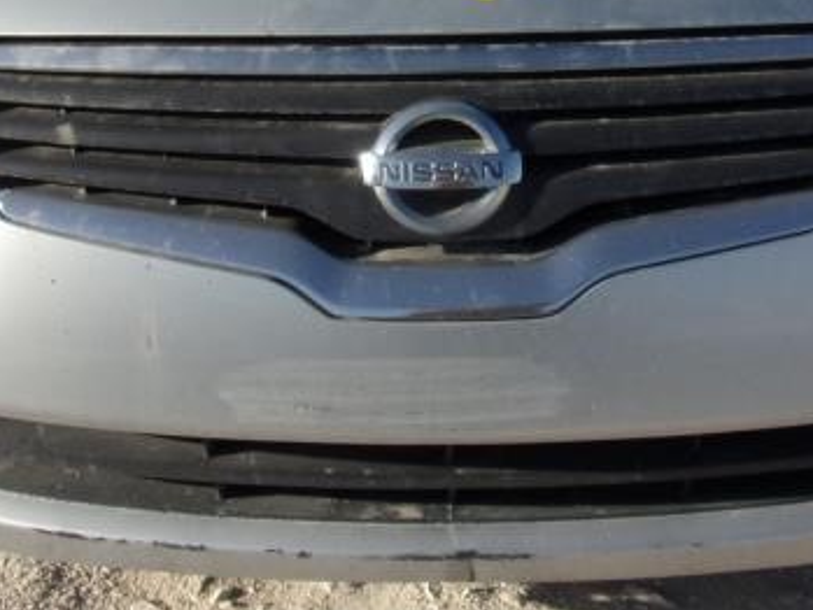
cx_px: 499
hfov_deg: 34.8
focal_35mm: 55
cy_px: 47
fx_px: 1292
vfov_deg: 25.6
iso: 80
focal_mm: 4.3
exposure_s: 1/1200
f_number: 3.3
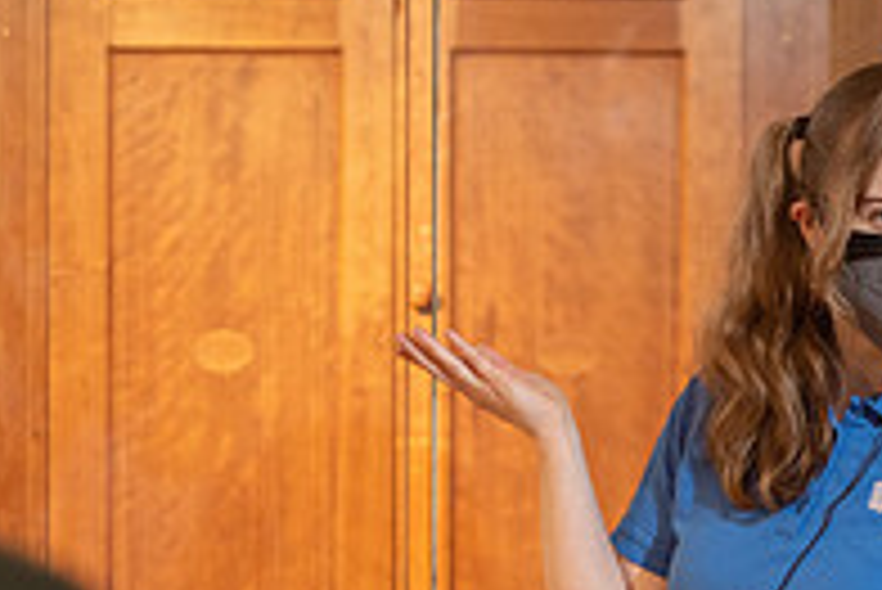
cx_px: 702
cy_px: 516
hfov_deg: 13.7
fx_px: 3653
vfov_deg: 9.2
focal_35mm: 149
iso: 1000
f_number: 1.8
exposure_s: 1/200
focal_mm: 50
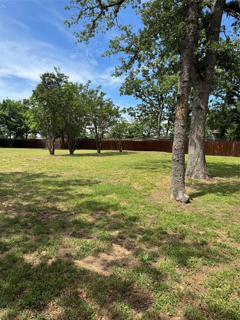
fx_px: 222
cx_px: 120
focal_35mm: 24
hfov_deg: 56.8
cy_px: 160
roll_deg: -0.5
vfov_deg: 71.6
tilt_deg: -3.7
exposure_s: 1/3247
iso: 80
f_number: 1.78
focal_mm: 6.76
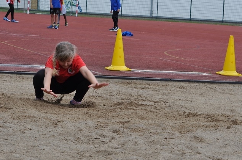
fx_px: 871
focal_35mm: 130
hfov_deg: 15.8
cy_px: 51
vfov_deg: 10.5
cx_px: 105
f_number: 8
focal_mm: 55
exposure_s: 1/250
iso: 200
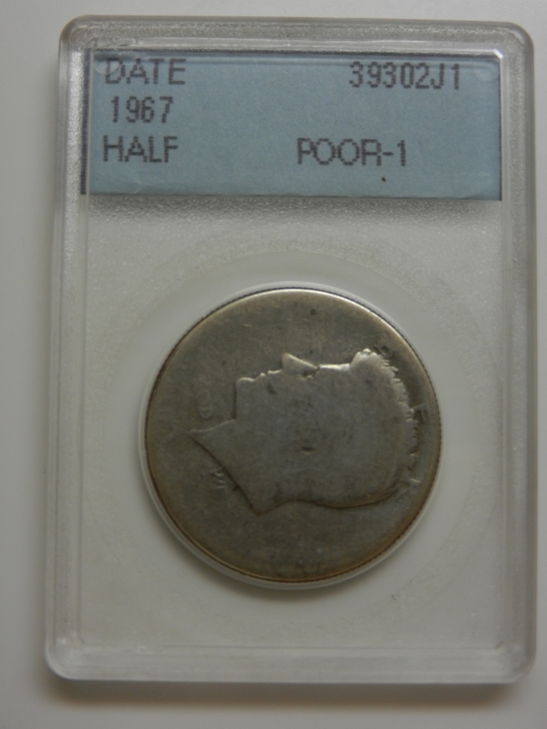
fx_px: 1117
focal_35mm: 53
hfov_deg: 27.5
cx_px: 274
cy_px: 364
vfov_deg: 36.2
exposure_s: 1/30
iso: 160
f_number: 4.4
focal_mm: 9.4
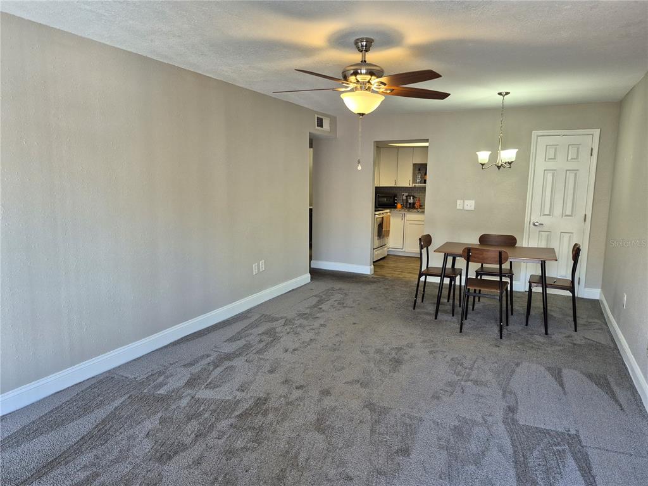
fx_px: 431
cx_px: 324
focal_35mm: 23
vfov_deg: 58.9
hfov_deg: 73.9
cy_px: 243
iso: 160
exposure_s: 1/120
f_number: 1.8
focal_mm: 5.4
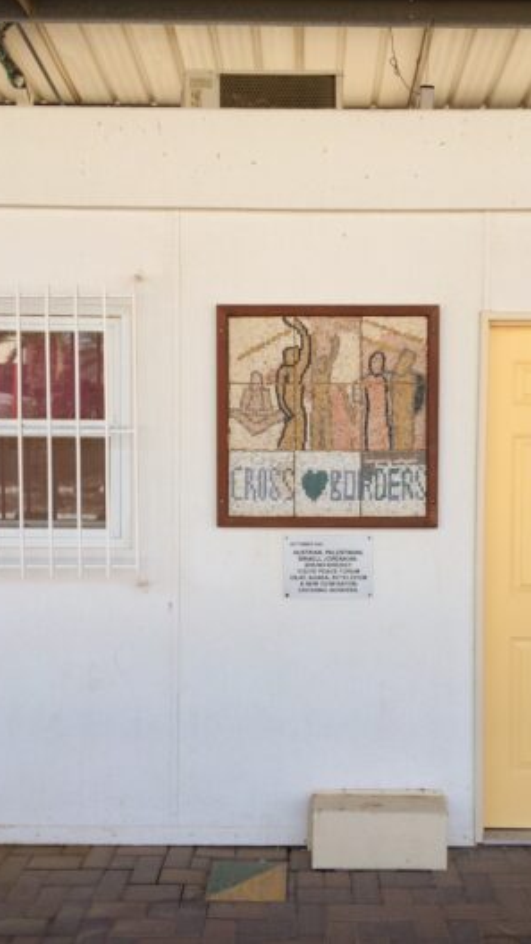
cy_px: 469
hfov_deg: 35.6
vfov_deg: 59.5
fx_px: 826
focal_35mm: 33
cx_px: 306
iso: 32
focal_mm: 4.12
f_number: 2.2
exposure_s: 1/622
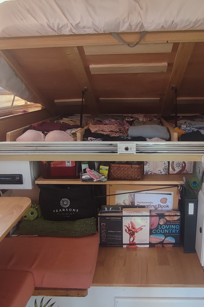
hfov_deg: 38.7
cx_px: 124
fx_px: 289
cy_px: 162
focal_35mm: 34
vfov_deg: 55.8
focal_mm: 1.65
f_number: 2.2
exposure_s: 1/100
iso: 113
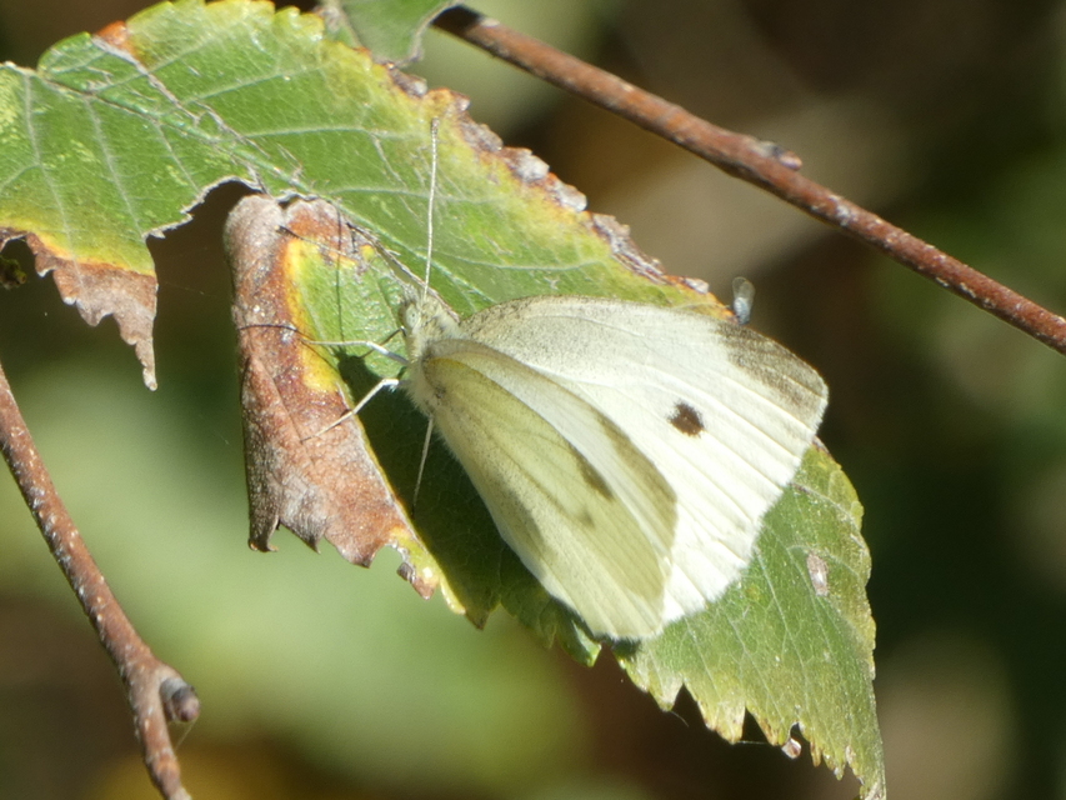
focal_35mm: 681
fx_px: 20974
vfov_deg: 2.2
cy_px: 400
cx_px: 533
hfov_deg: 2.9
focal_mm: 121.9
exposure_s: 1/100
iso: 100
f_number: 5.6
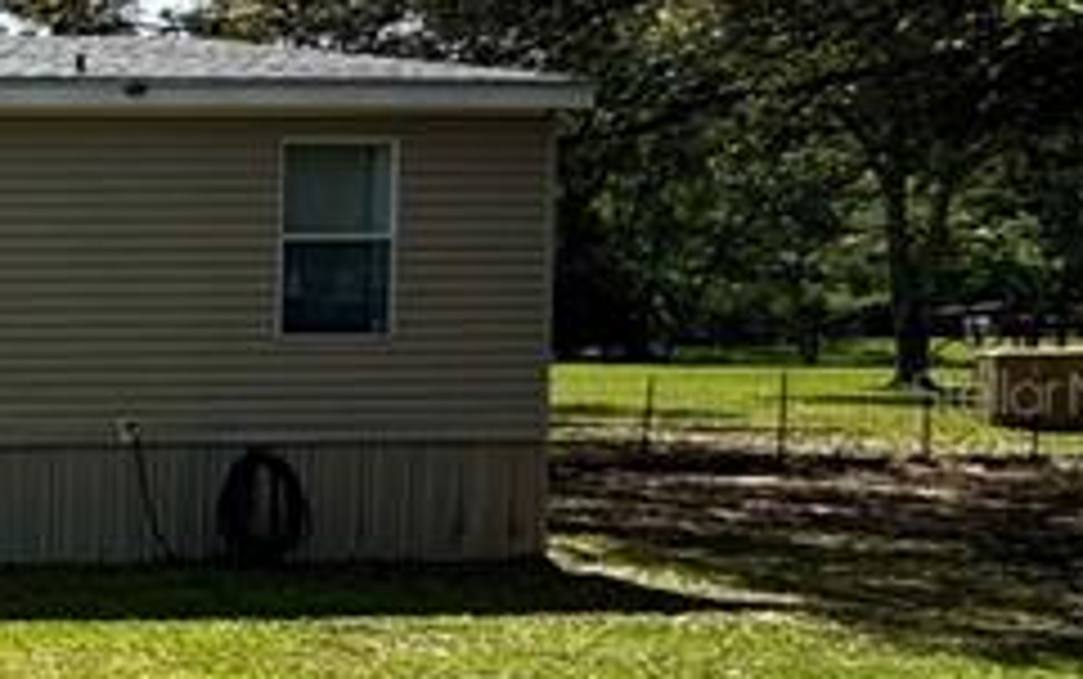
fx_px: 1861
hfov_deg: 18.8
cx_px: -1119
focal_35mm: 63
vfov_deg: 20.7
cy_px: 391
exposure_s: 1/1927
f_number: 2.2
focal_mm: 2.22
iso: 50
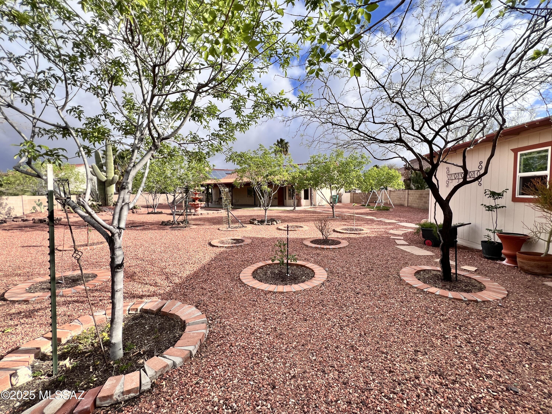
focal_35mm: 13
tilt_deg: -4.0
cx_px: 276
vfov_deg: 89.9
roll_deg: +0.8
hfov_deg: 106.2
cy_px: 207
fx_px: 207
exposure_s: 1/1107
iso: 32
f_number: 1.8
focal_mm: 1.57
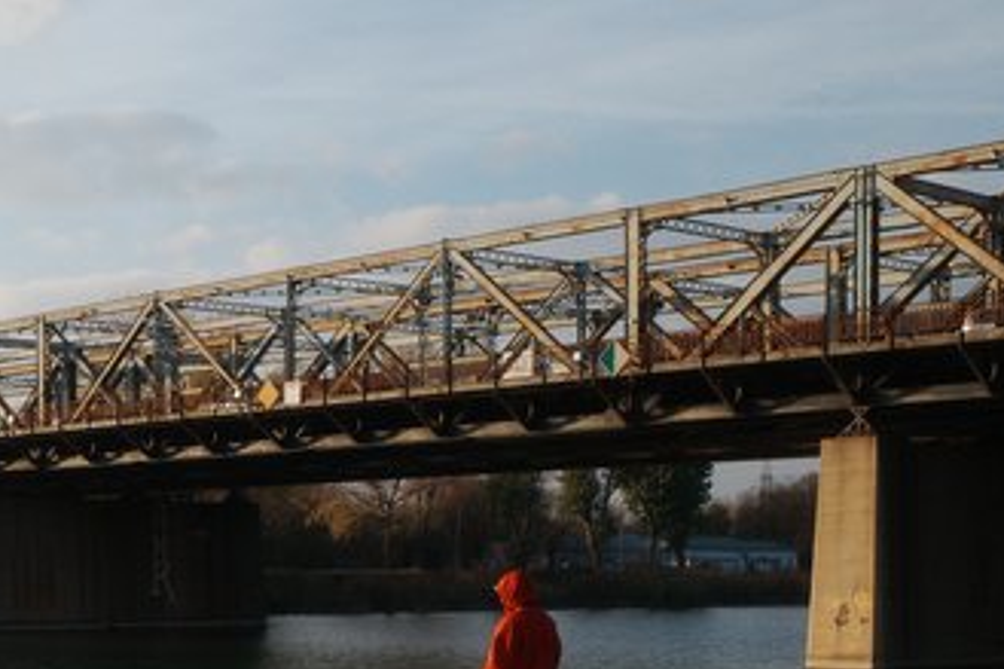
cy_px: 664
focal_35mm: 68
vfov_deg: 19.4
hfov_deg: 27.8
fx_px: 1895
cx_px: -9
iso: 200
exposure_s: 1/1600
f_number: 3.2
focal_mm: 18.3
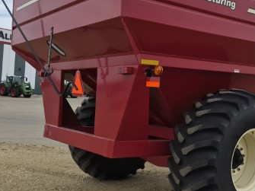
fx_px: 324
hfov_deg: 41.6
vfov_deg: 32.7
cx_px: 193
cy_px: 73
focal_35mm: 44
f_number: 1.8
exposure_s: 1/3136
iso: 80
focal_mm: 5.4
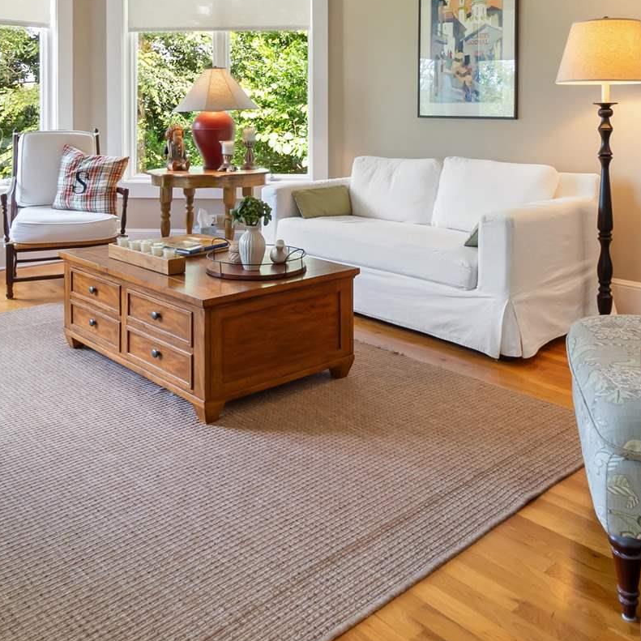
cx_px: 342
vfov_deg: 46.7
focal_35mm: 33
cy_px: 113
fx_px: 691
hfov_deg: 49.7
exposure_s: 1/8
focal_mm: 10
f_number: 9
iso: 500
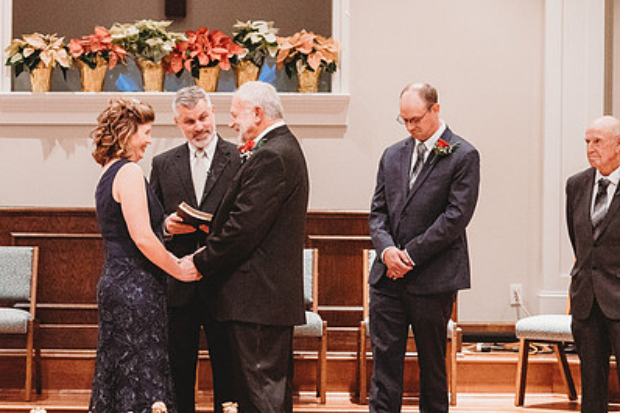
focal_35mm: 175
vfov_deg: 7.8
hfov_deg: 11.7
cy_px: 163
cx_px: 181
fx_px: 3012
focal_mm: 120
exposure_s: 1/200
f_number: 4
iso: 8000
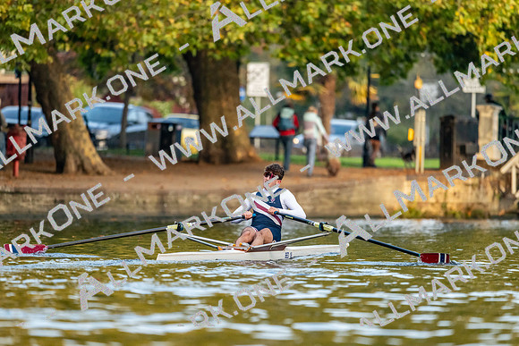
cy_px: 173
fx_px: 5768
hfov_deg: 5.2
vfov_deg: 3.4
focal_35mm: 400
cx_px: 260
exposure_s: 1/2500
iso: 3200
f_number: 4.5
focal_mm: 400
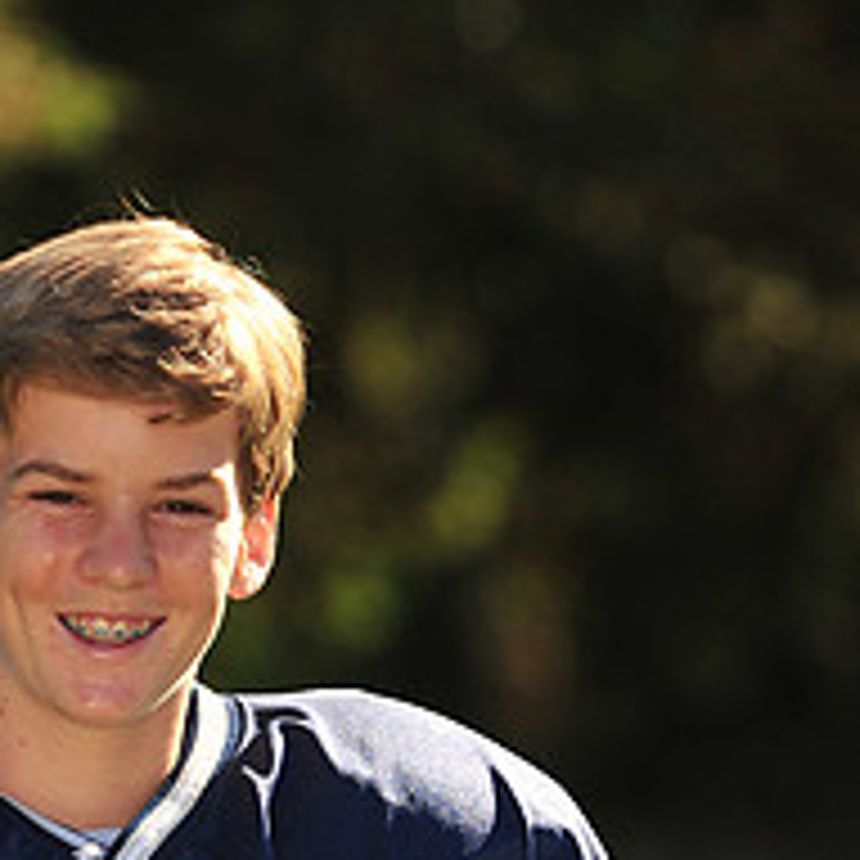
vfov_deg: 3.8
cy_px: 1261
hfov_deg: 3.8
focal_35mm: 465
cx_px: 99
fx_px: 13070
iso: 200
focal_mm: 180
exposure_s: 1/800
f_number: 4.5
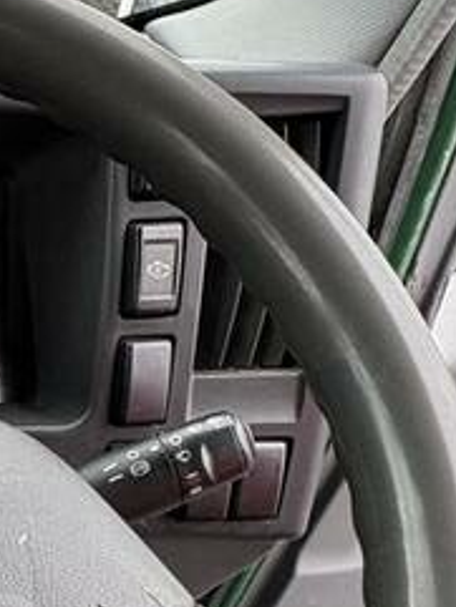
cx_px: -202
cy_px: 604
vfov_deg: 33.7
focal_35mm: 52
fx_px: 913
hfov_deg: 23.3
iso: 80
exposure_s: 1/134
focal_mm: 2.22
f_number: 2.2
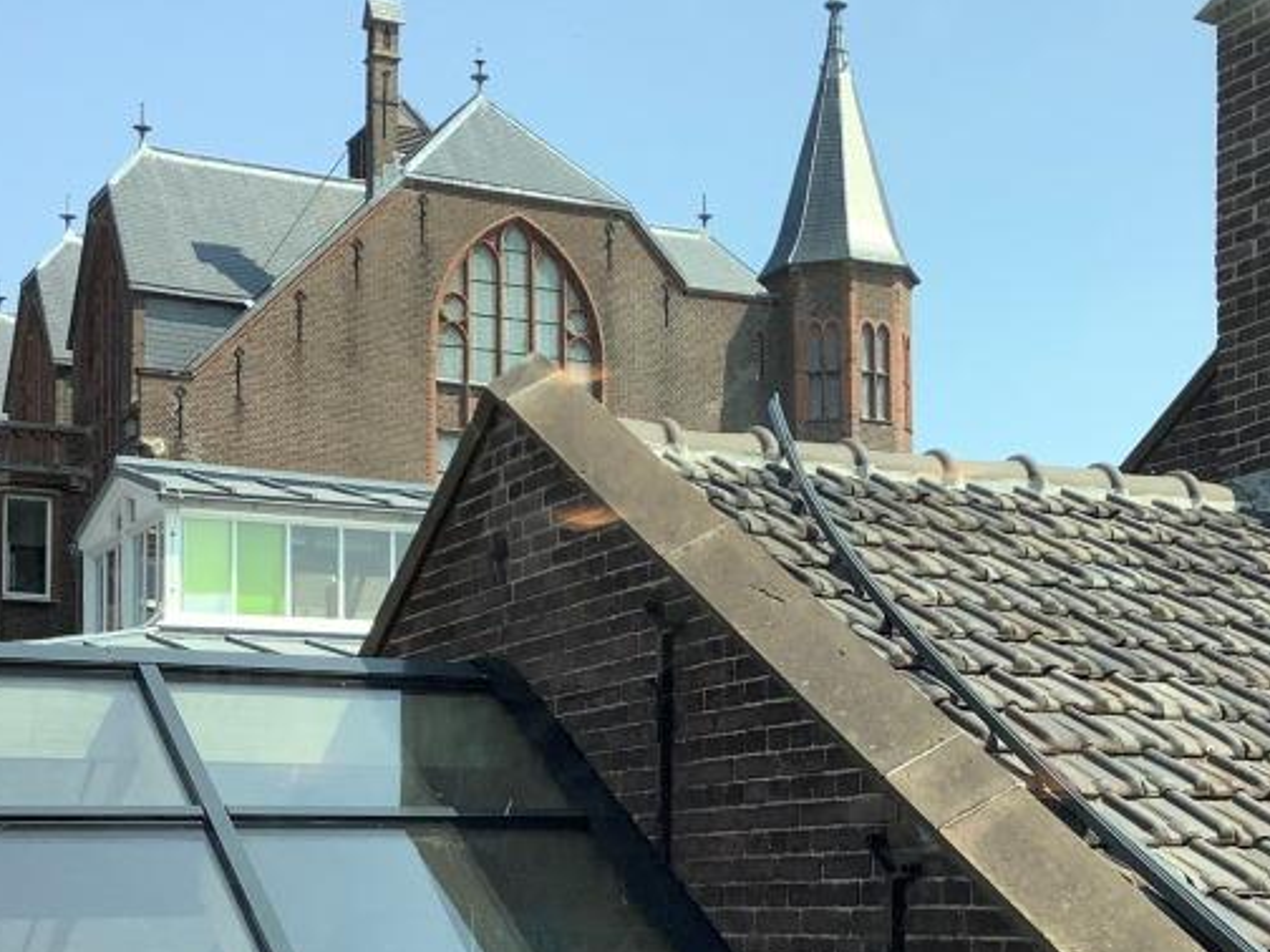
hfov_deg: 30.7
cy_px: 703
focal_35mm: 63
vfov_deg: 23.1
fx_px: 2311
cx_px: 748
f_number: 2.4
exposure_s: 1/769
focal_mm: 3.3
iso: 25
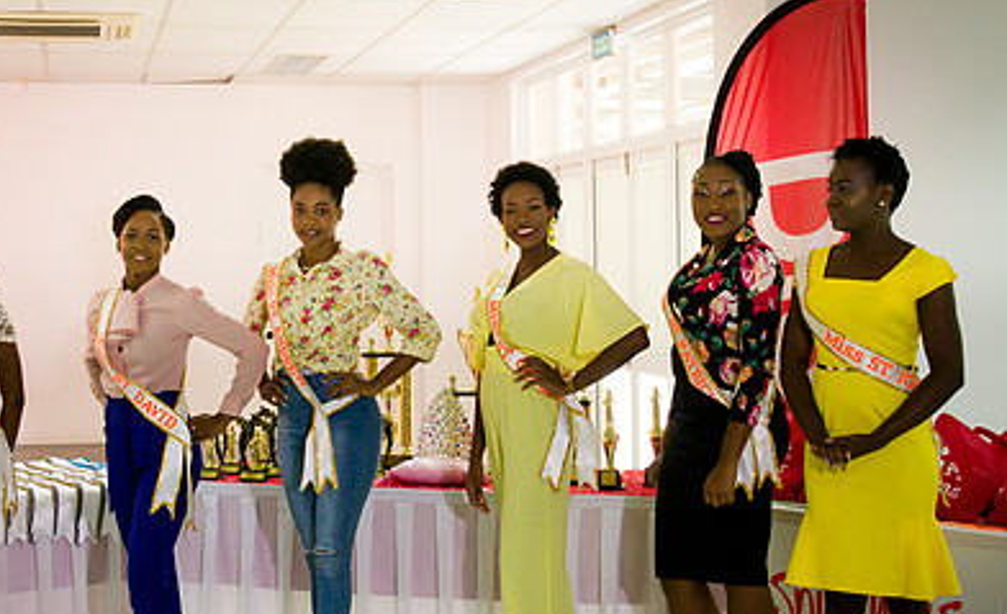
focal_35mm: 68
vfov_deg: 18.7
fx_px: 1853
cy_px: 199
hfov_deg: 30.1
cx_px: 318
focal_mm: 32
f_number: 6.3
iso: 2500
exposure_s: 1/100
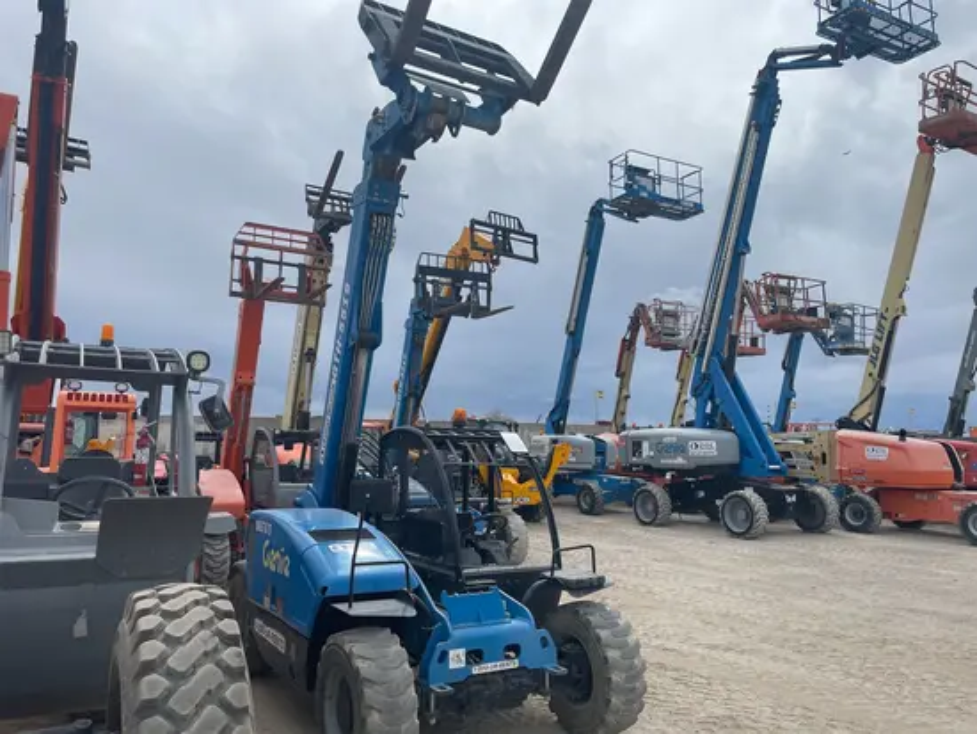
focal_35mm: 26
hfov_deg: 67.3
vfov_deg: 53.1
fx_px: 734
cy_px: 367
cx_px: 488
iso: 32
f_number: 1.6
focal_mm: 4.2
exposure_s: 1/3300
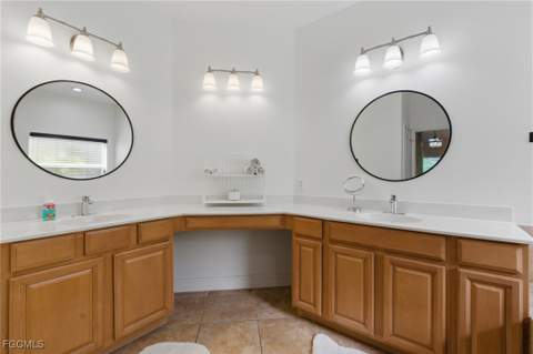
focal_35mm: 16
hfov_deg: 96.8
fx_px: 237
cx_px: 266
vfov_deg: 73.6
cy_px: 177
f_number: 9
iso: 400
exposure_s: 1/200
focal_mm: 16
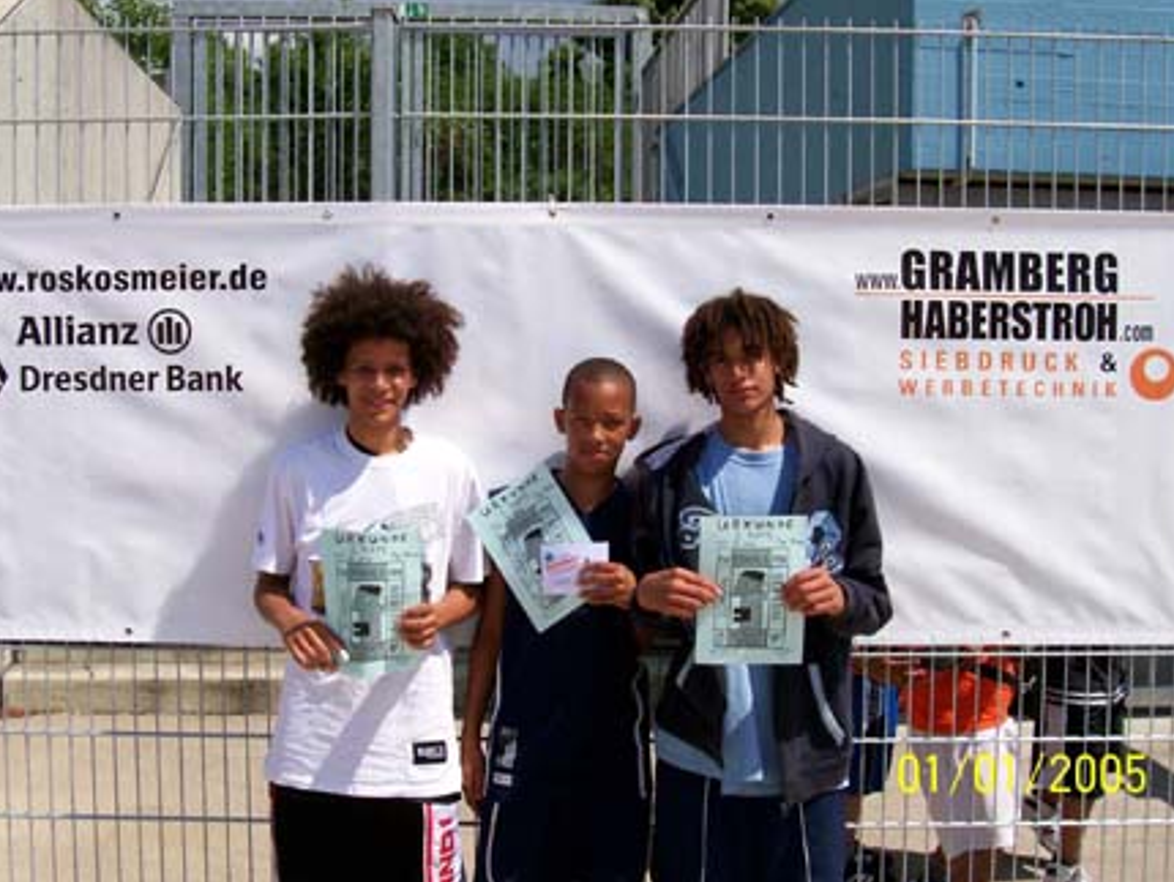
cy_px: 434
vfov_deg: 32.9
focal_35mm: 44
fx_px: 1493
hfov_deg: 42.9
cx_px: 595
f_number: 5.6
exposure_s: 1/646
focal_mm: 7
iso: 80
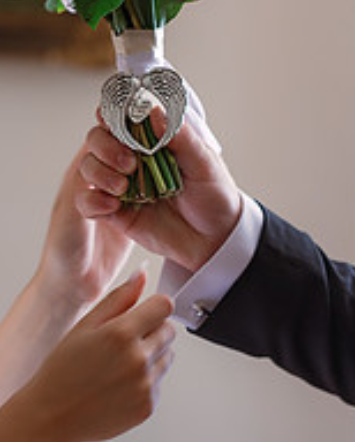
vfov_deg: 8.0
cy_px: 168
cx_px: 129
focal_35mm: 241
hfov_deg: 6.4
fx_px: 3160
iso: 500
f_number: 2.8
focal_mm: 85
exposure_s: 1/100
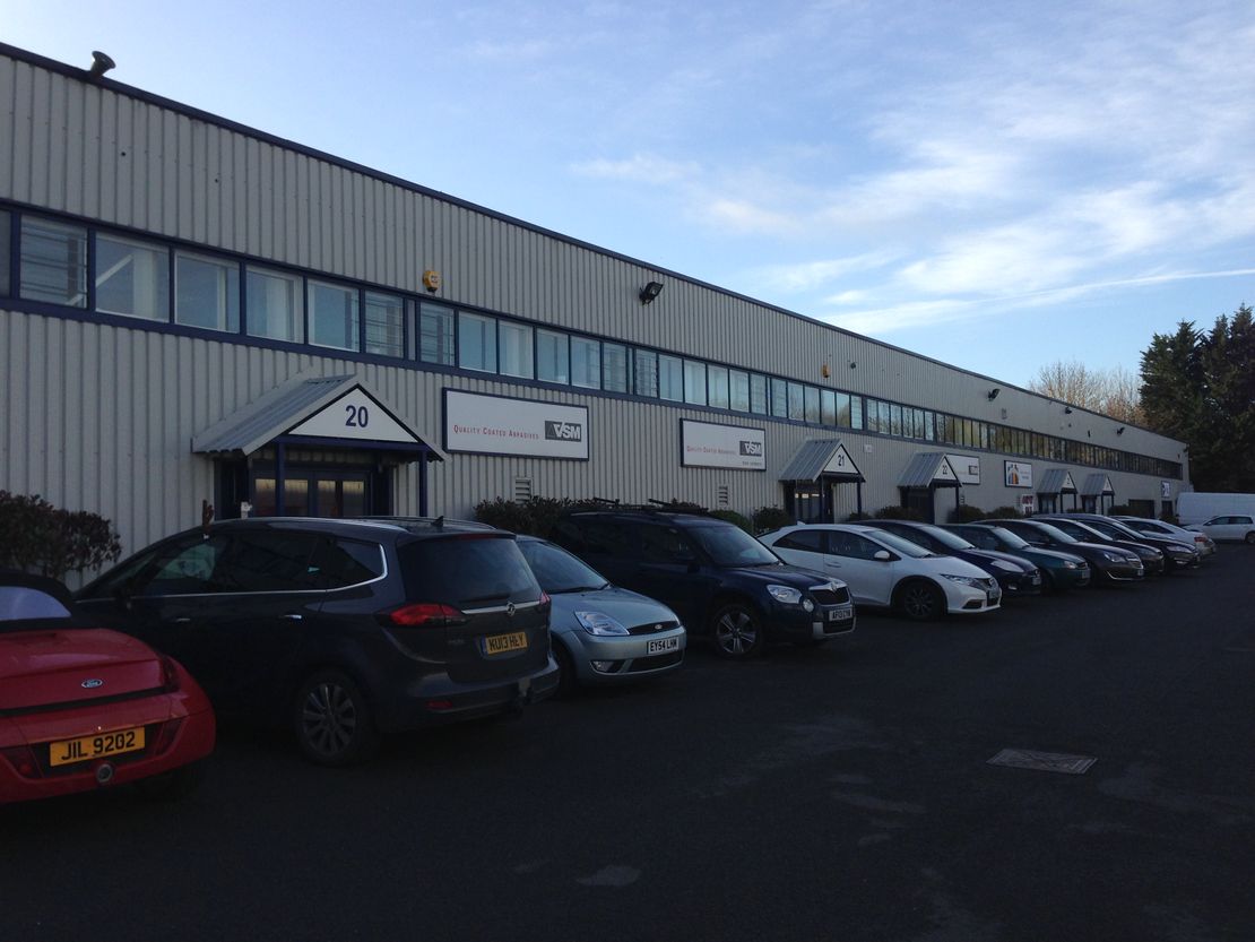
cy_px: 471
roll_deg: -0.4
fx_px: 1197
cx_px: 628
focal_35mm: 33
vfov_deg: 43.0
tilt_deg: +2.8
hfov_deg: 55.3
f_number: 2.4
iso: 50
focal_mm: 4.12
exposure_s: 1/733
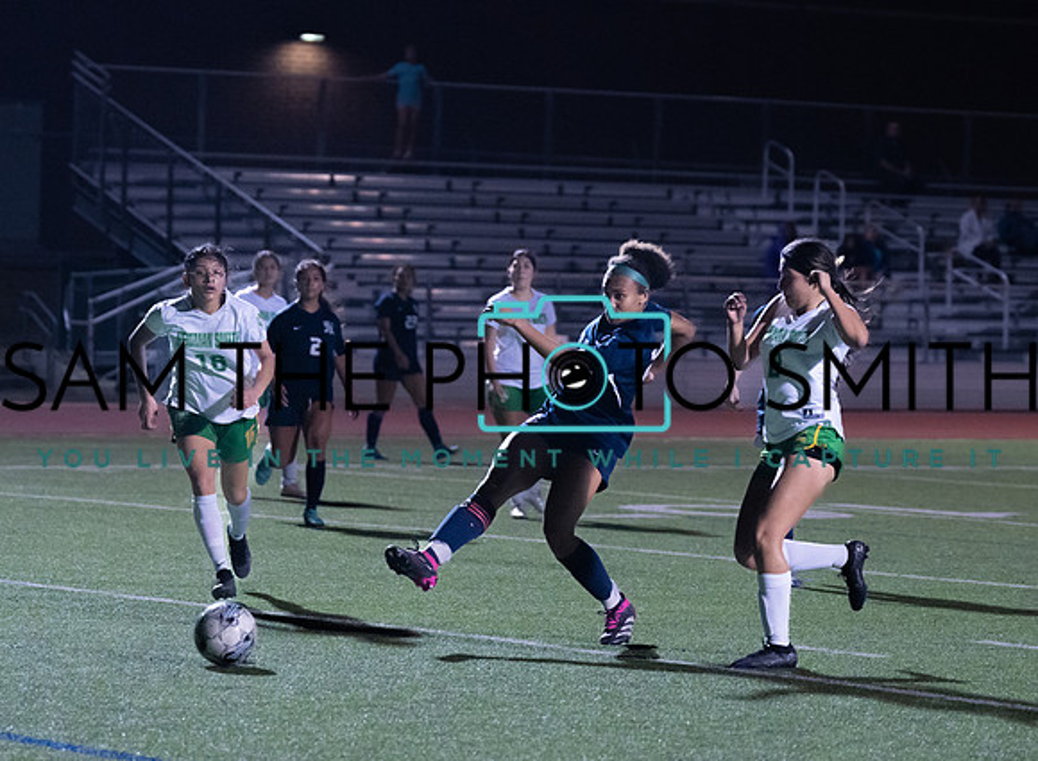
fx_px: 4784
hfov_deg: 12.4
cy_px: 259
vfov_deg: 9.1
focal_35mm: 161
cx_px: 622
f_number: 2.8
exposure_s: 1/1000
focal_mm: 99
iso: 5000
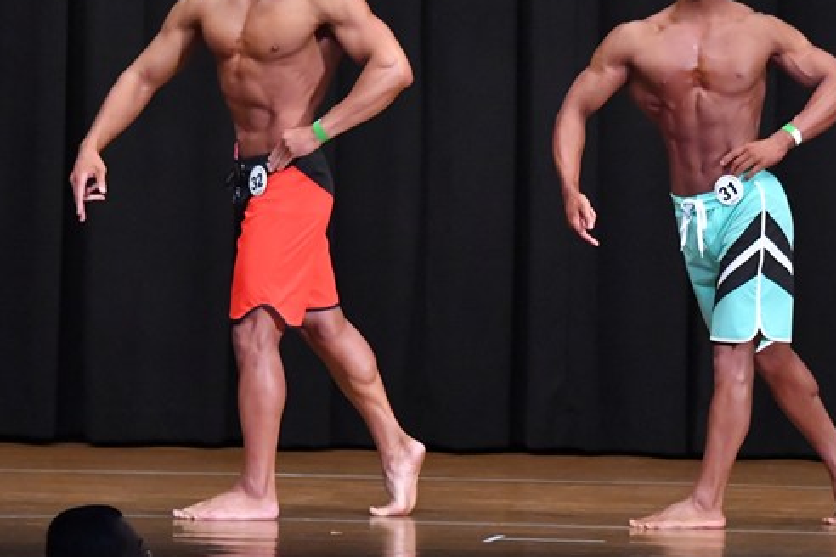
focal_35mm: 318
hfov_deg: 6.5
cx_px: 590
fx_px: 7384
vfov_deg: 4.3
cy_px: 195
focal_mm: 135
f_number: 5.6
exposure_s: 1/400
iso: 8000
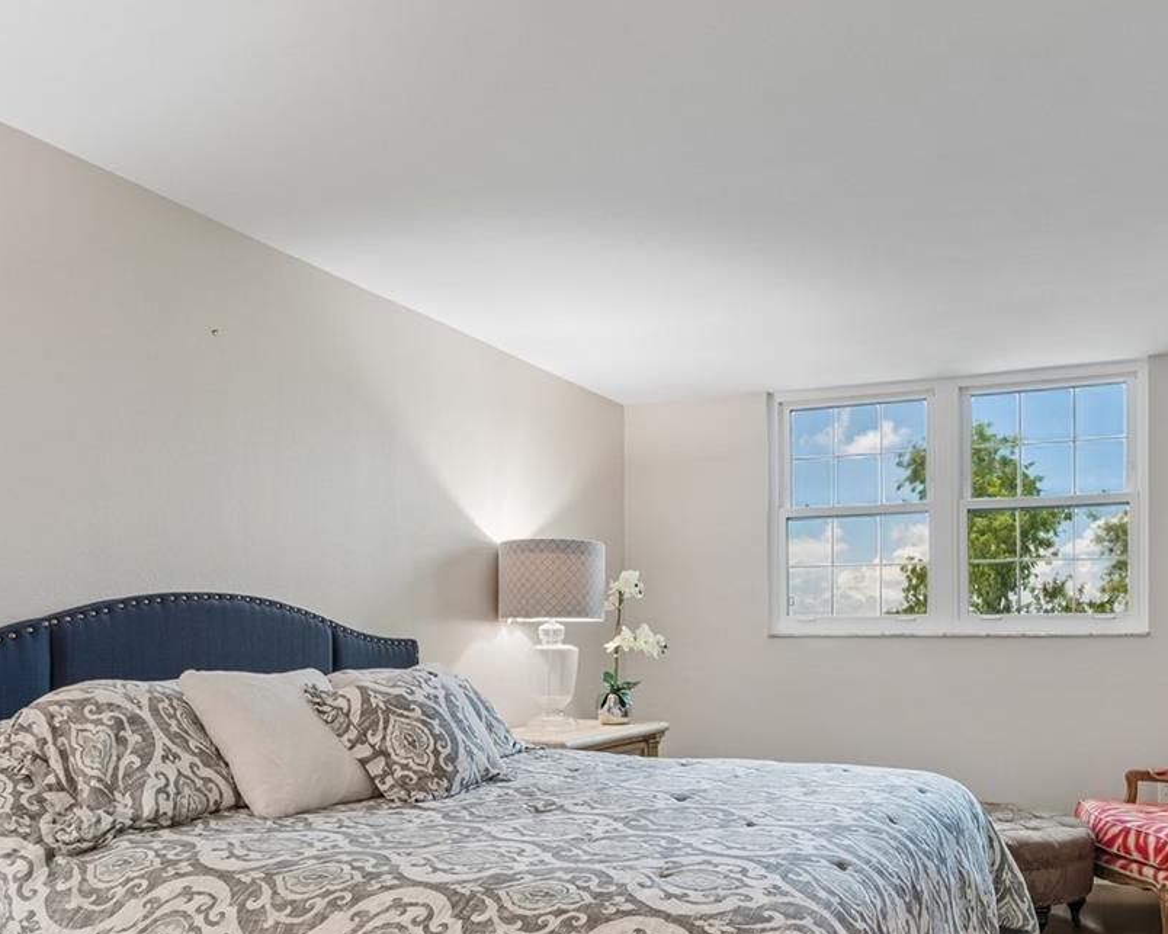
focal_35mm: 28
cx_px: 670
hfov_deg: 61.9
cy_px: 646
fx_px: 968
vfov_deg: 50.3
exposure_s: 1/4
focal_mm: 10
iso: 100
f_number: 7.1
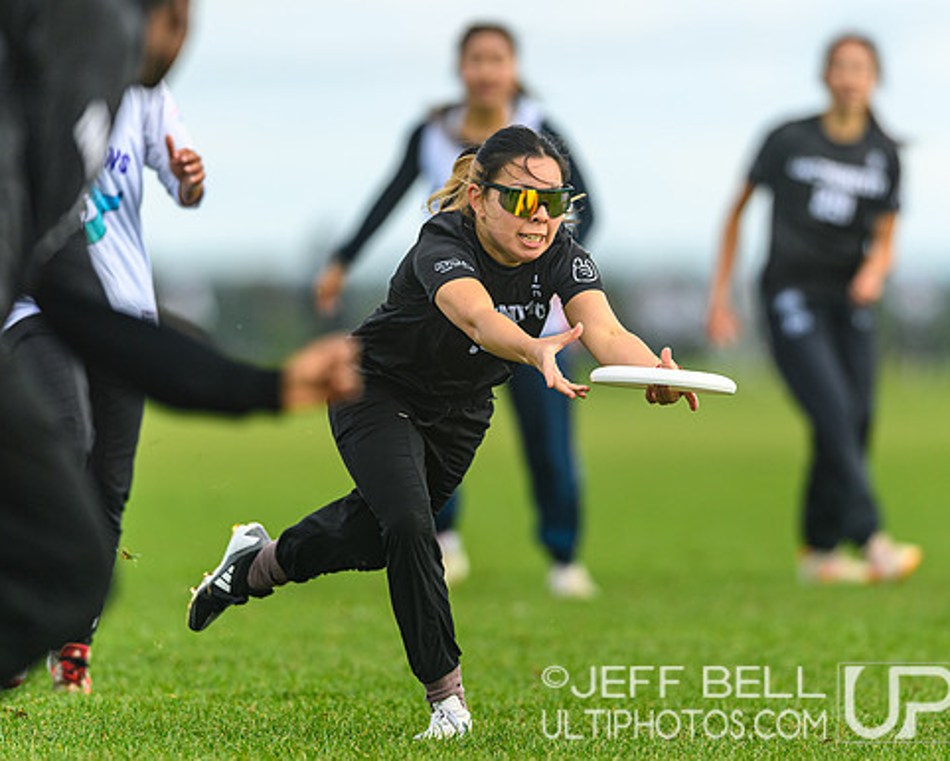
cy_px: 380
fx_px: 15298
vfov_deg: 2.8
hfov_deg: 3.6
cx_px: 526
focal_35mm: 544
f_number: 3.2
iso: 100
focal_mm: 400
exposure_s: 1/1000
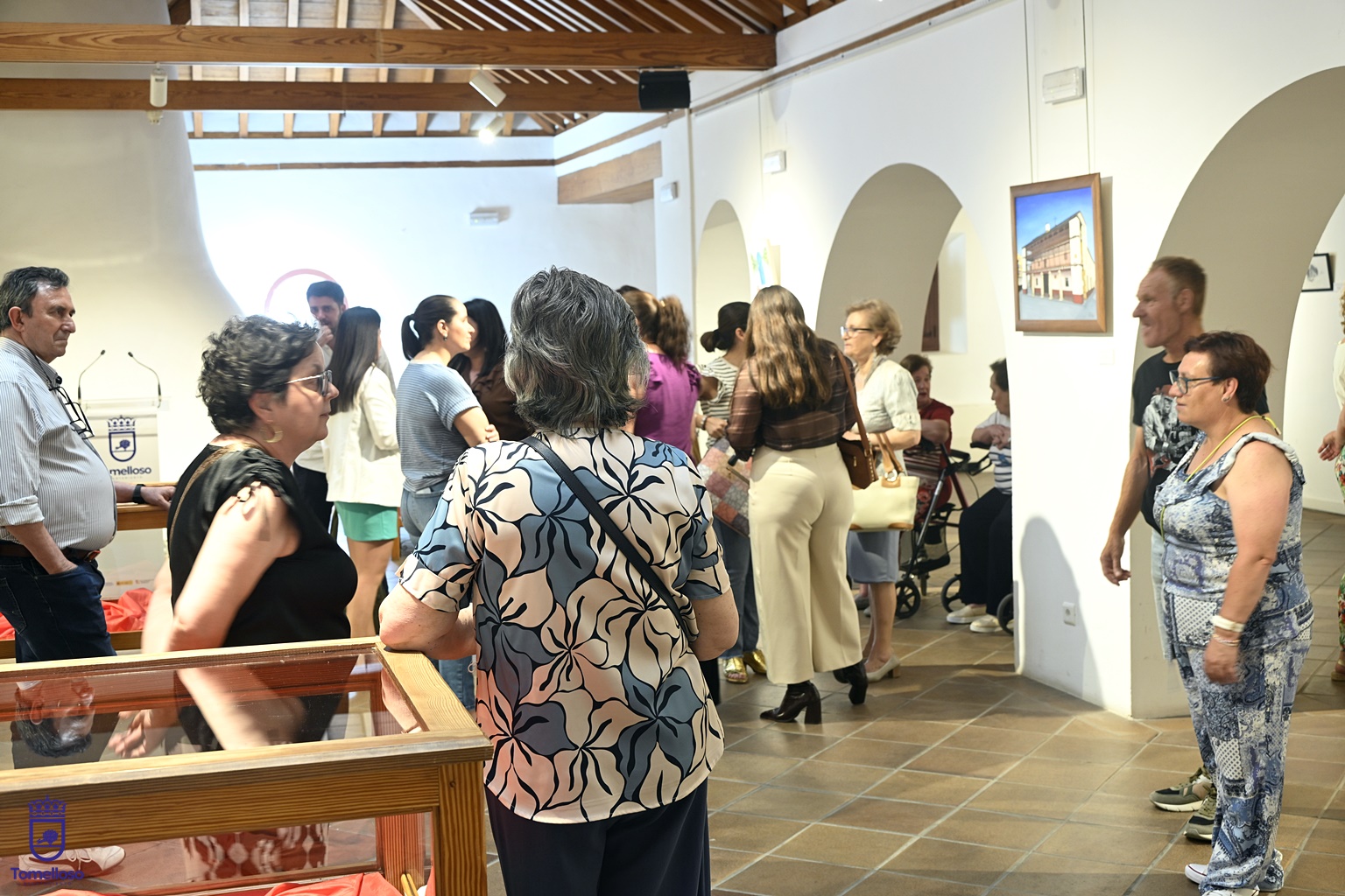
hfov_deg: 44.5
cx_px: 672
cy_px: 448
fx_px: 1644
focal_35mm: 44
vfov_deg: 30.5
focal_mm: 44
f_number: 7.1
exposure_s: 1/13
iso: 640
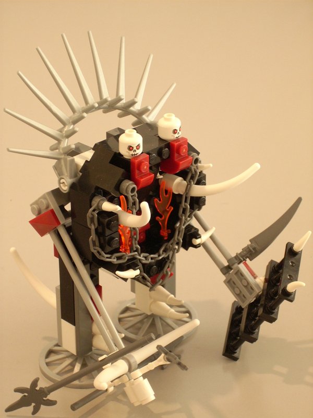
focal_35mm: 113
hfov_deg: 13.1
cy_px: 209
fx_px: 1362
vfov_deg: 17.4
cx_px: 156
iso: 200
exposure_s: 1/7
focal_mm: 18.6
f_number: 5.2
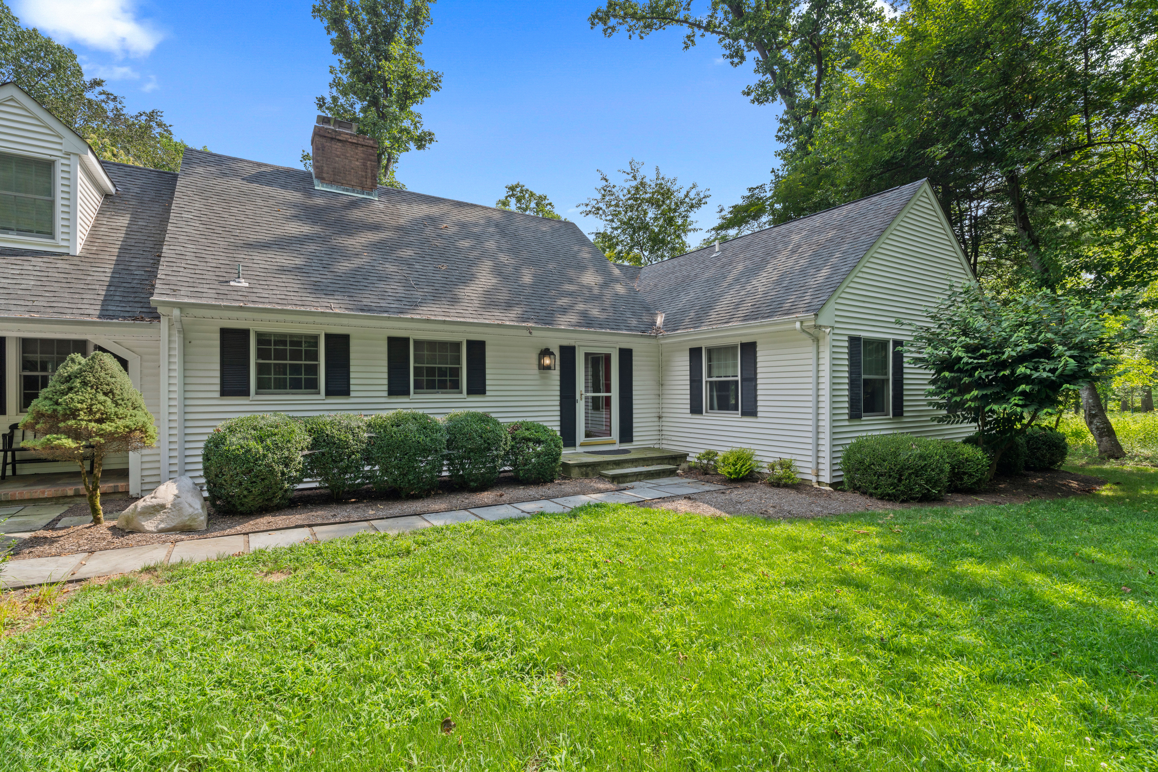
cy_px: 386
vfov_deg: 73.7
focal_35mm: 16
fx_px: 515
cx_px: 579
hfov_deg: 96.7
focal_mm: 16
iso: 160
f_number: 9
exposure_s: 1/15
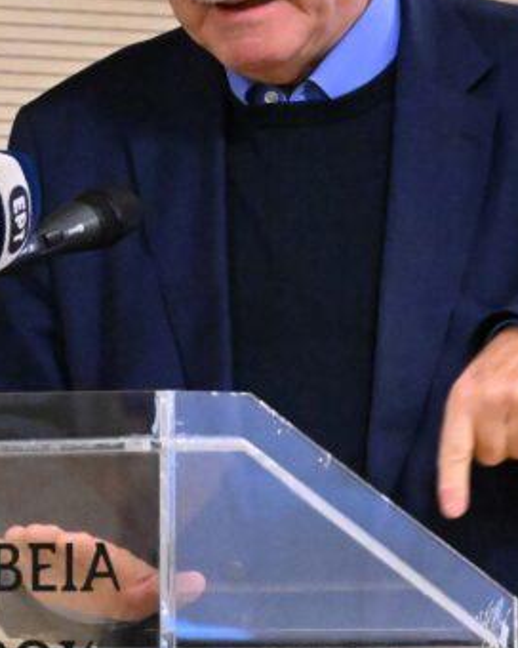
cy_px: 253
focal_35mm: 509
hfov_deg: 3.0
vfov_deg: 3.8
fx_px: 9754
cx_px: 265
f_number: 5.6
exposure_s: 1/200
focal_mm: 120
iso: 14400
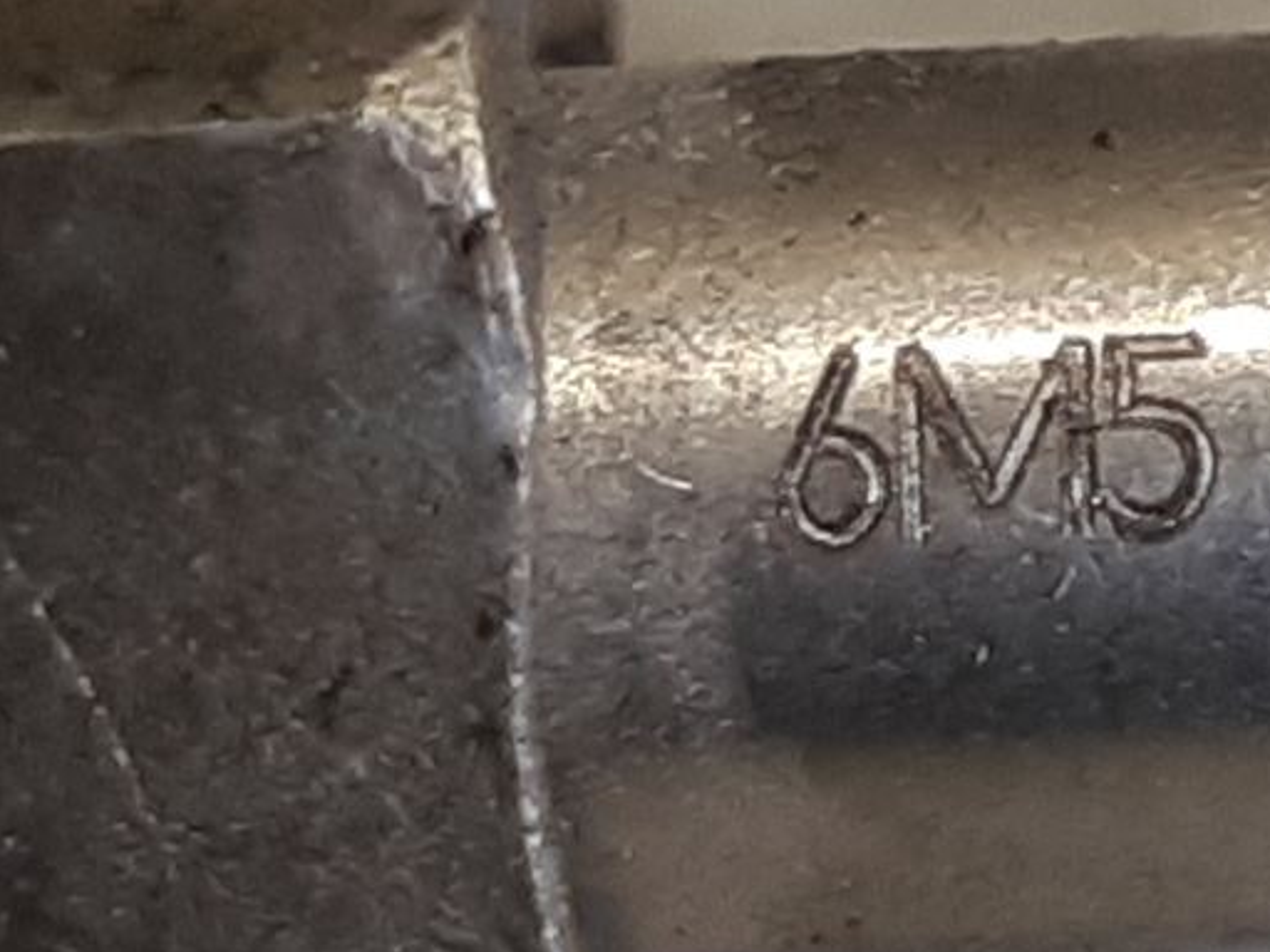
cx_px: 1545
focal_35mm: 104
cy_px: 290
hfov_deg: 17.9
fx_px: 3816
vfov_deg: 14.2
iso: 80
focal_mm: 3.93
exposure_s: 1/50
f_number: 1.7
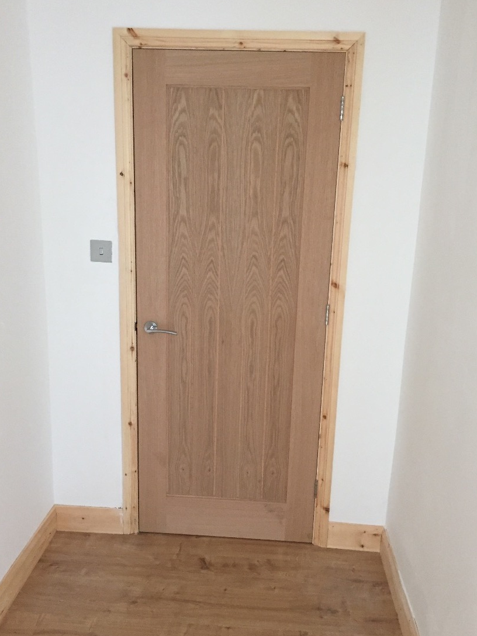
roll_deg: -1.2
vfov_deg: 56.8
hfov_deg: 44.1
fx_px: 588
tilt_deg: -13.0
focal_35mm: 32
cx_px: 228
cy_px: 316
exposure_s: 1/33
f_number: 2.2
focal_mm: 4.15
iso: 200
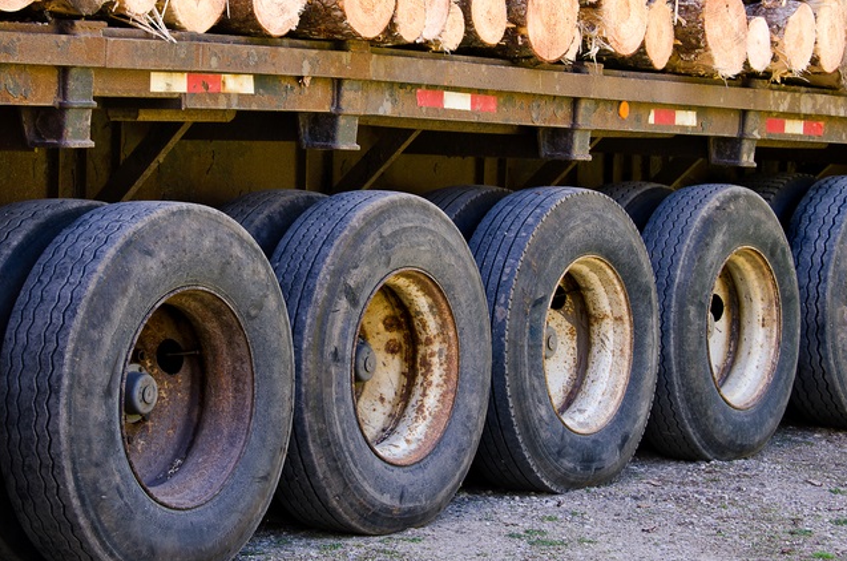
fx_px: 2653
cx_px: 292
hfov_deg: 18.1
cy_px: 174
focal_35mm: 113
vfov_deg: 12.1
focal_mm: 48
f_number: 8
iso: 100
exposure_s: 1/15
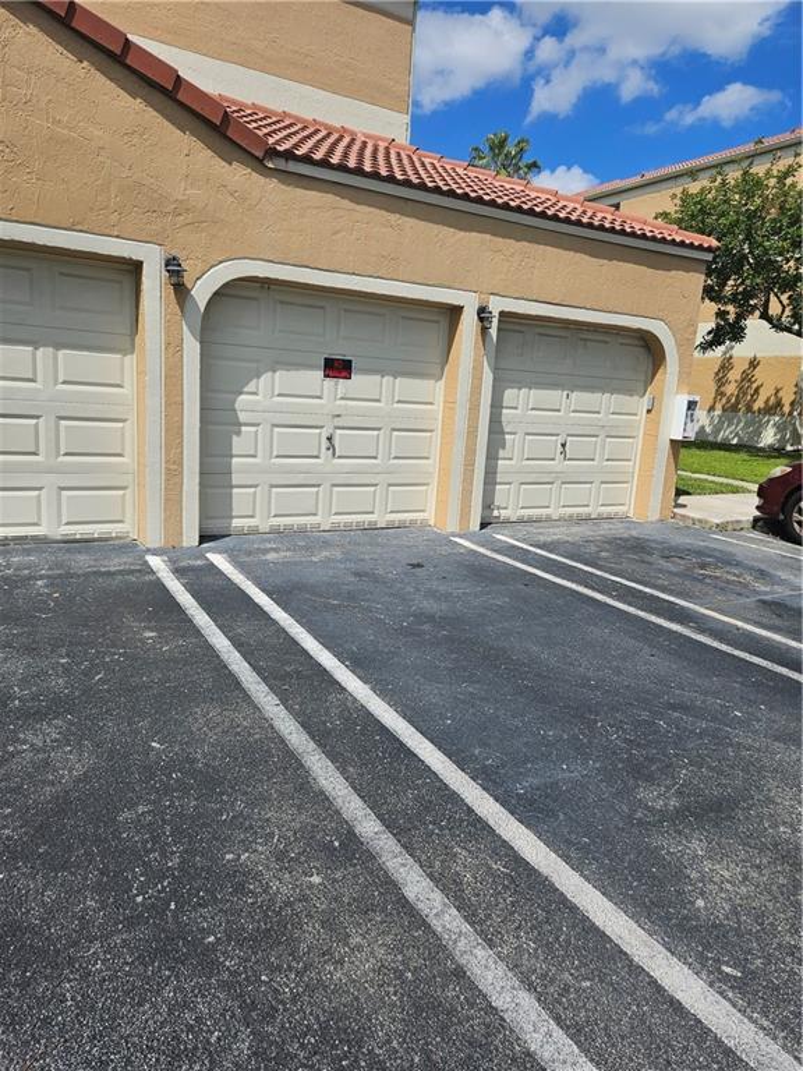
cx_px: 402
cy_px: 536
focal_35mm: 23
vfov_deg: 73.9
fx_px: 711
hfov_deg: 58.9
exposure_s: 1/3194
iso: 25
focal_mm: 5.4
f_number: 1.8
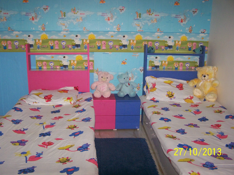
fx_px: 257
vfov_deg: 37.7
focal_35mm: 38
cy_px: 88
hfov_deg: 49.0
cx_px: 117
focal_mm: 6.3
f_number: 2.8
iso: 160
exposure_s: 1/60
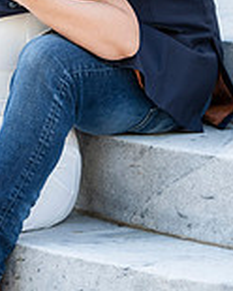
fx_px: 3172
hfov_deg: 4.2
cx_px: 49
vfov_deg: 5.2
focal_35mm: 368
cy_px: -94
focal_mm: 135
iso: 400
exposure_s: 1/800
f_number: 3.5
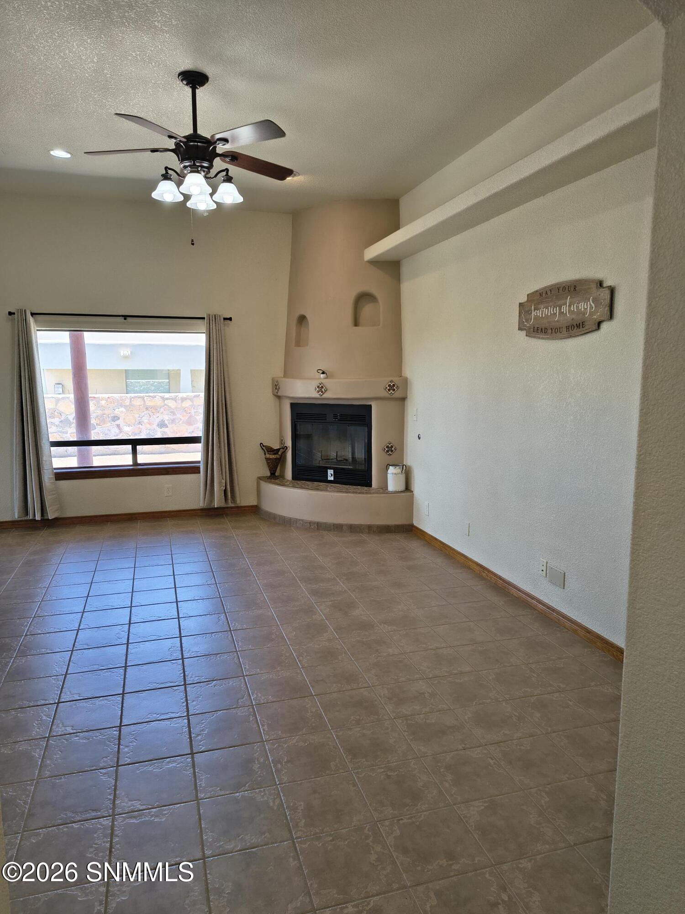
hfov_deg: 56.8
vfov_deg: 71.6
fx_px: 633
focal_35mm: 24
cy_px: 457
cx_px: 342
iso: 113
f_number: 1.8
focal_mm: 5.56
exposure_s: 1/120
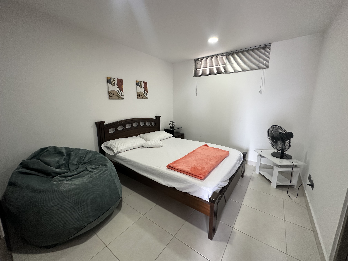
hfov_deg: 102.1
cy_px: 130
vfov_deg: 85.7
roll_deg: -0.7
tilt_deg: -9.9
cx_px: 174
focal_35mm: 14
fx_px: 141
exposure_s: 1/120
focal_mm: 2.22
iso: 200
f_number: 2.2
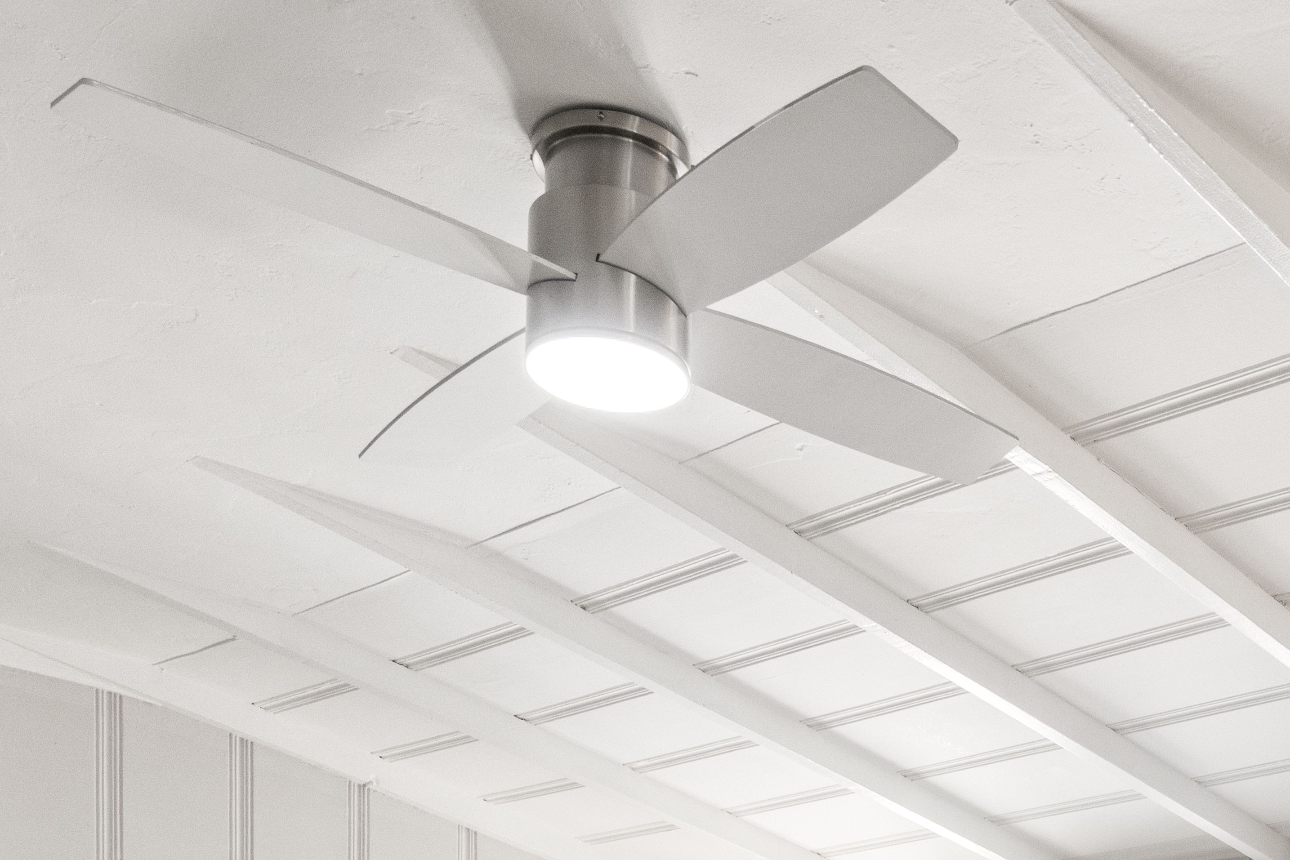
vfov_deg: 21.7
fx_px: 1899
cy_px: 1255
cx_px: 1112
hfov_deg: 35.7
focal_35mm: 53
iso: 200
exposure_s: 1/10
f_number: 8
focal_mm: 16
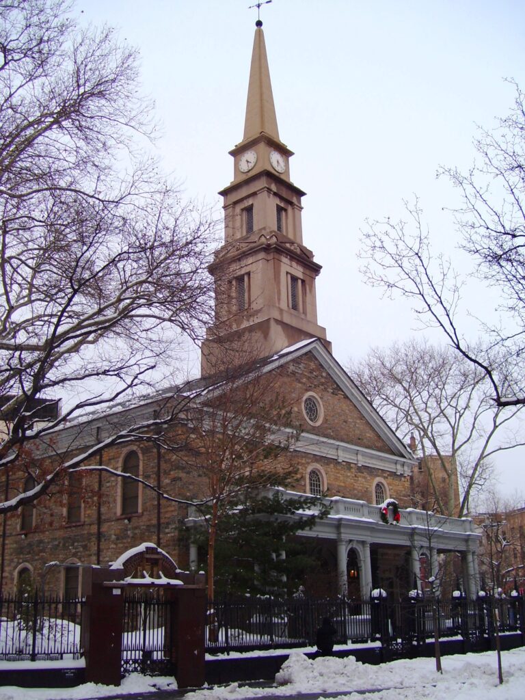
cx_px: 262
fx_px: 728
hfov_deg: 39.7
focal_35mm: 36
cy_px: 350
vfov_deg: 51.4
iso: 80
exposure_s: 1/180
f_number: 2.7
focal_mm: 6
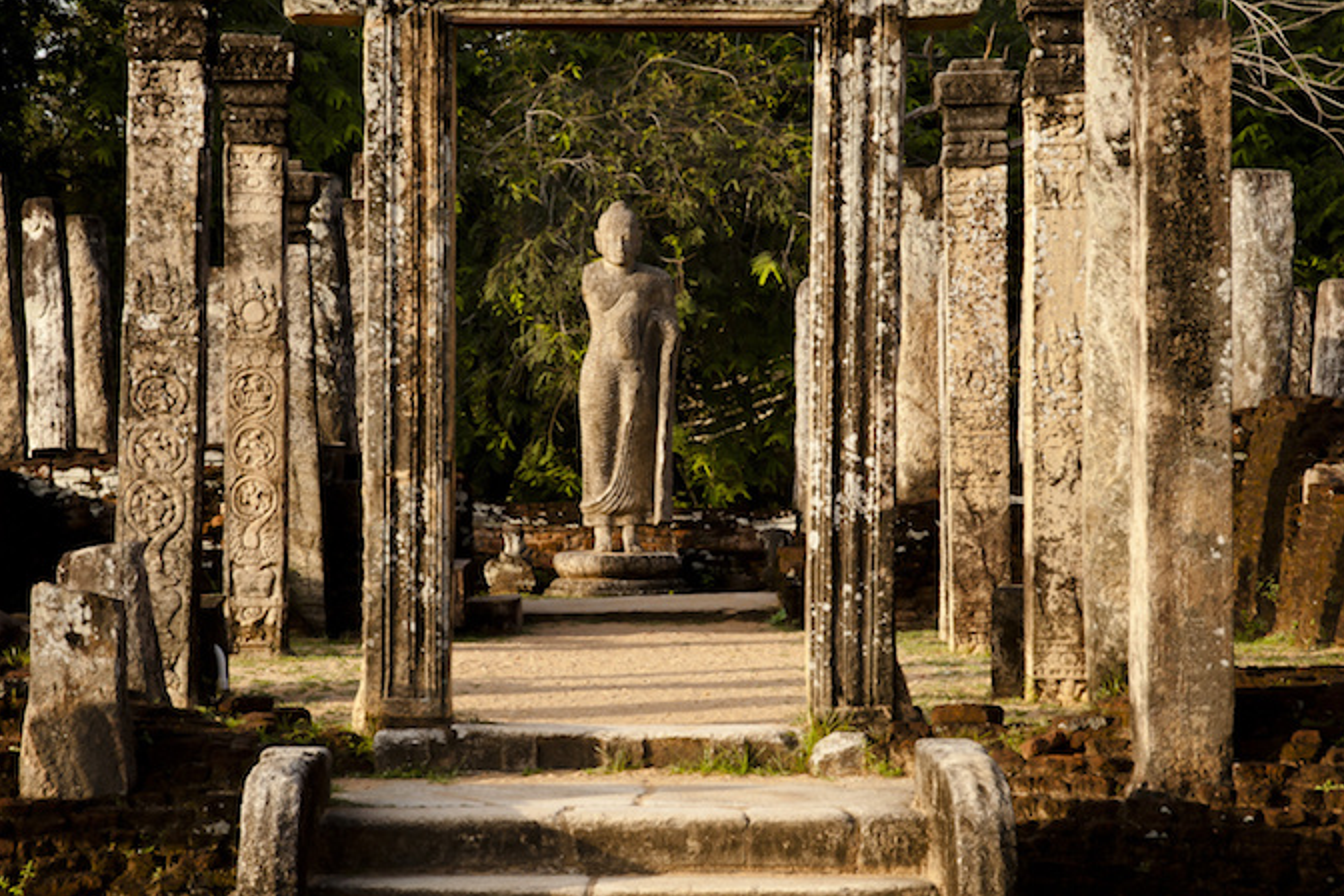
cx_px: 660
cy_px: 490
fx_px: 3509
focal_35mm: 94
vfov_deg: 14.5
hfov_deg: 21.7
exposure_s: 1/200
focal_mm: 52
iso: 220
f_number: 10
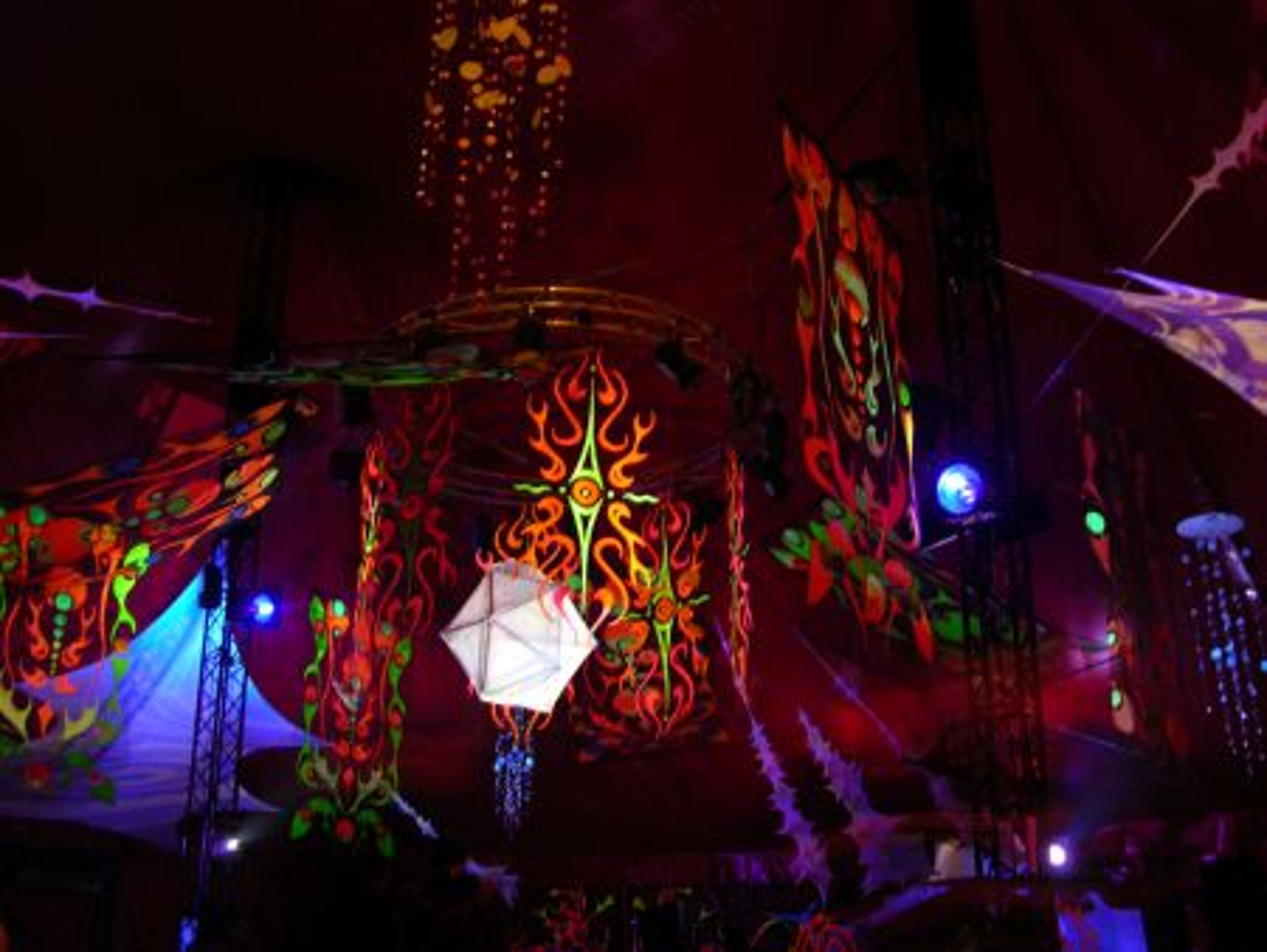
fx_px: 1282
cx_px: 634
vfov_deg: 40.7
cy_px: 476
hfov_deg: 52.6
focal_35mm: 35
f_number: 2.8
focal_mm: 8.9
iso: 200
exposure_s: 1/1.3
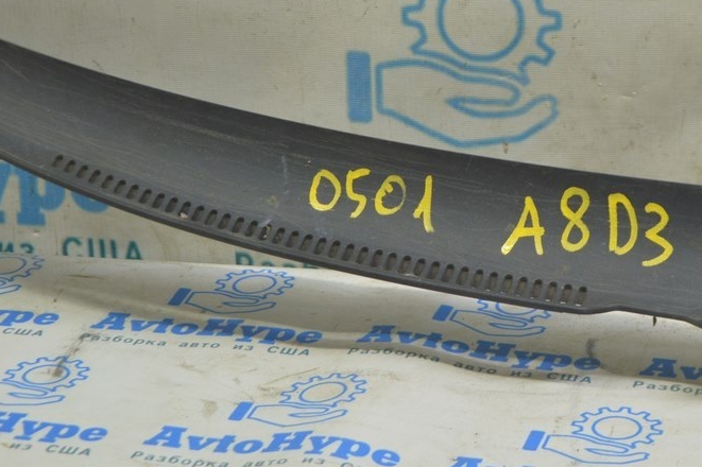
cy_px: 149
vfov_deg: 10.7
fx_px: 2490
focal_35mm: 128
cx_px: 464
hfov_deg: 16.0
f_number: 5.6
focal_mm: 55
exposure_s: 1/20
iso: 400
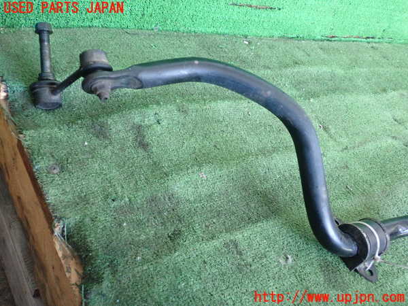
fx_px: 424
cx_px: 204
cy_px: 153
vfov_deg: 39.7
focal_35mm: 36
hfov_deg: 51.4
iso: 640
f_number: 2.5
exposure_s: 1/125
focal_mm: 6.37
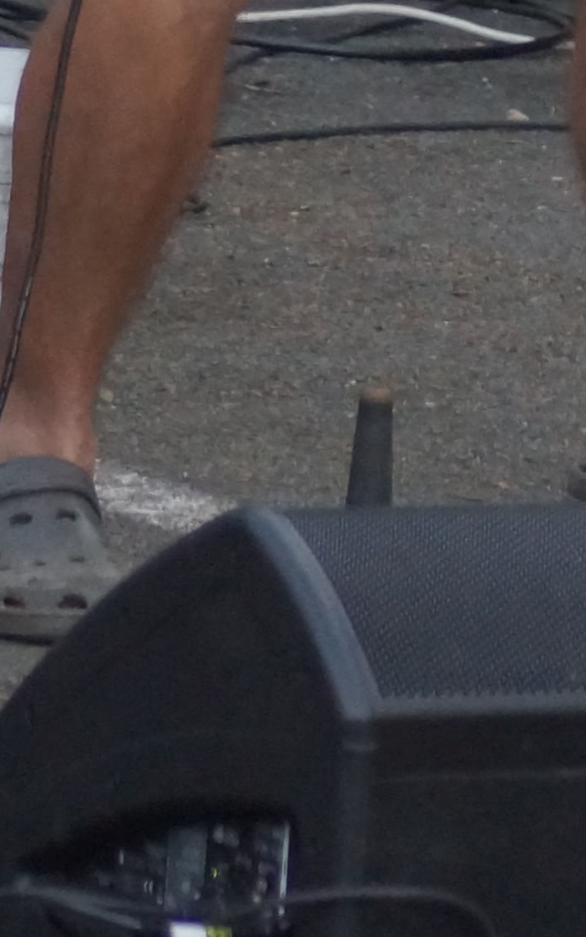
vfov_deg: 3.1
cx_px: 584
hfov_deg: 2.0
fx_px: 17067
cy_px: -501
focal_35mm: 668
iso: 1600
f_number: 5
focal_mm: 100
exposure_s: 1/160
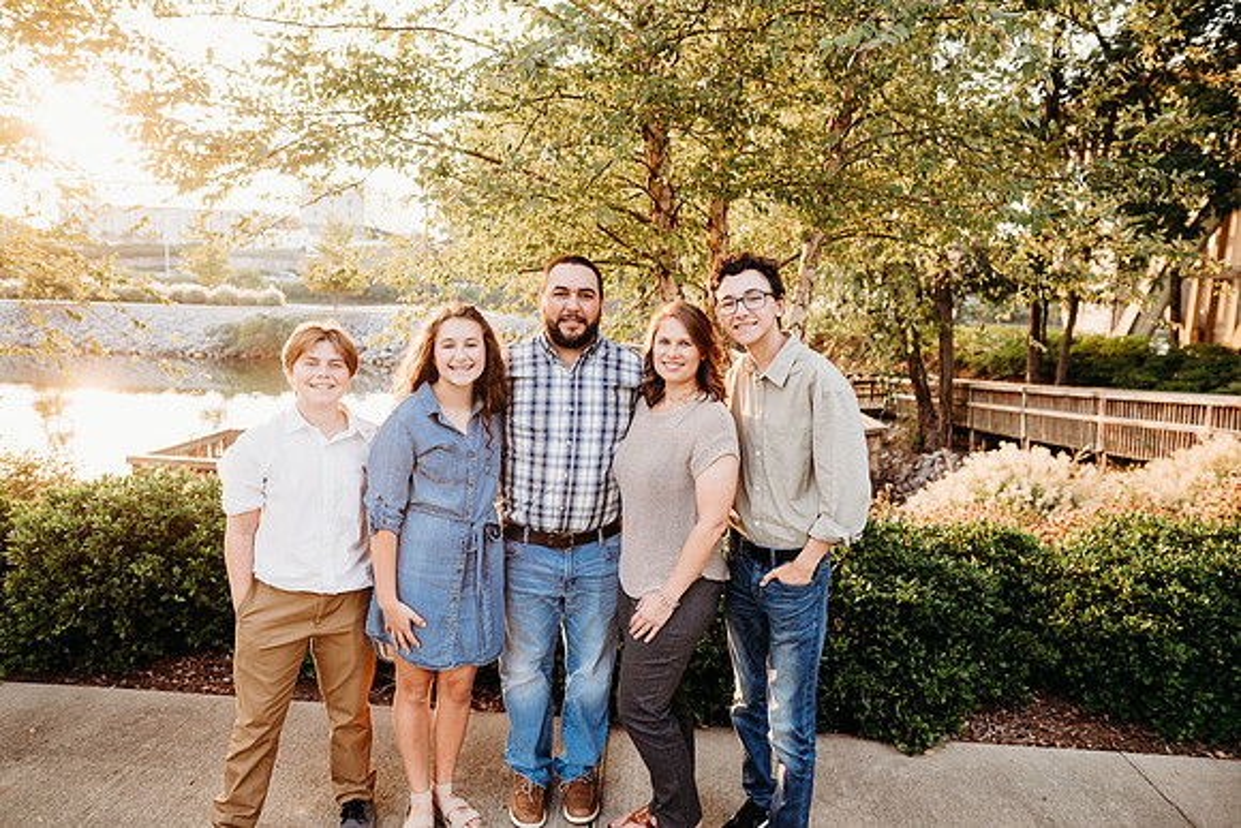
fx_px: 827
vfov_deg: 53.2
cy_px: 414
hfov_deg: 73.7
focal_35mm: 24
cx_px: 620
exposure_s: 1/200
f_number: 3.2
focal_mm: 24
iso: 250
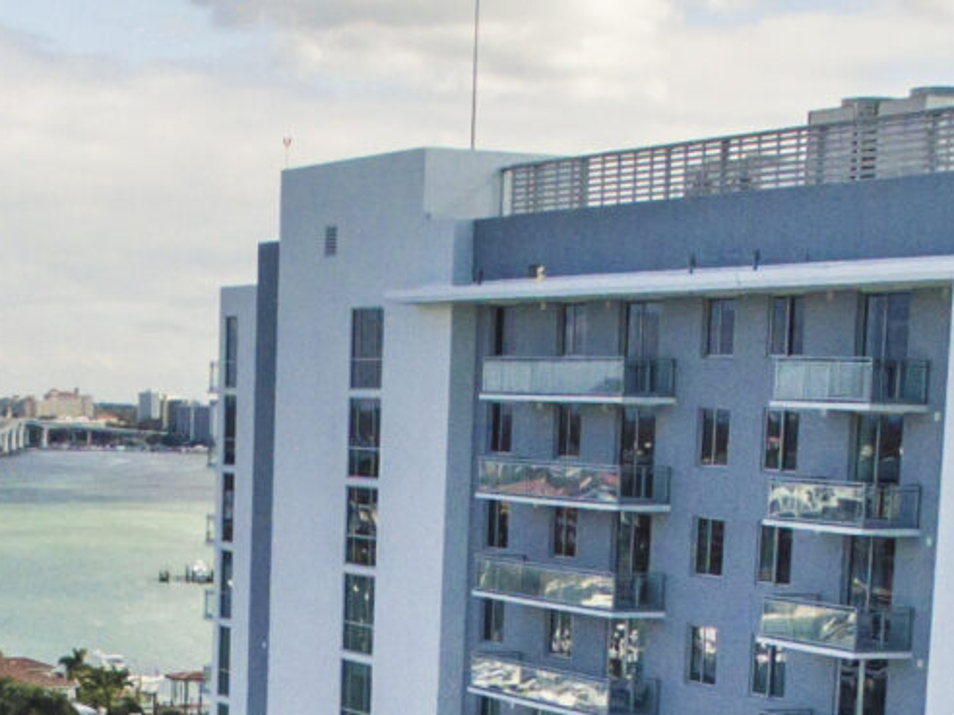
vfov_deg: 13.4
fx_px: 2866
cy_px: 1069
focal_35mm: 104
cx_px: 237
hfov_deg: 18.8
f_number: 2.8
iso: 100
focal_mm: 3.61
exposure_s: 1/2500
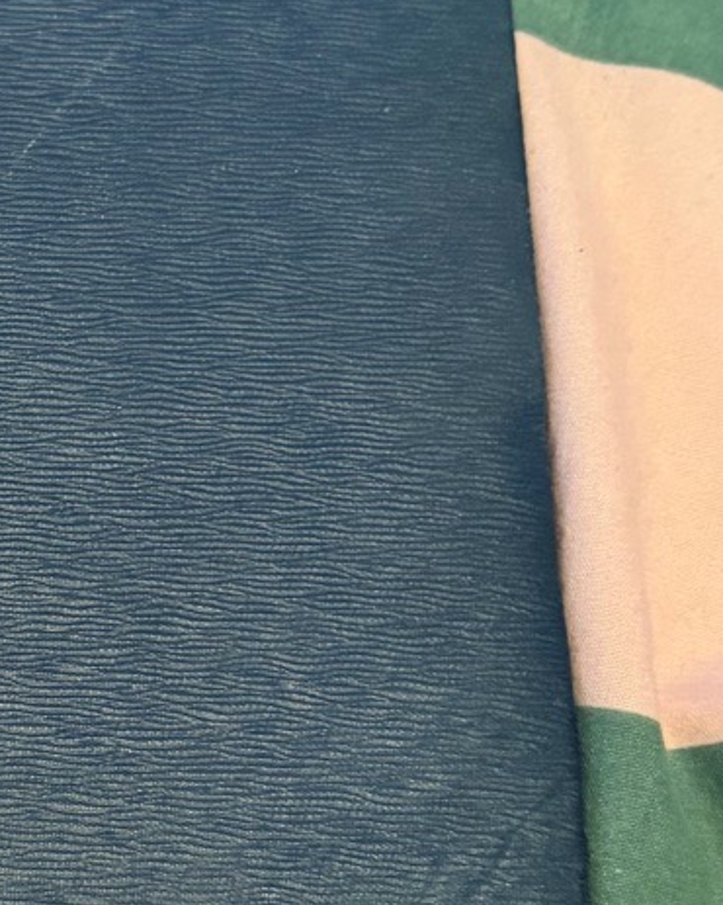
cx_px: -92
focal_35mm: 81
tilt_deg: -69.2
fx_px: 2168
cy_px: 694
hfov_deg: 18.2
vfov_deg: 23.3
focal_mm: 6.76
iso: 800
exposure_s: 1/40
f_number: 1.78
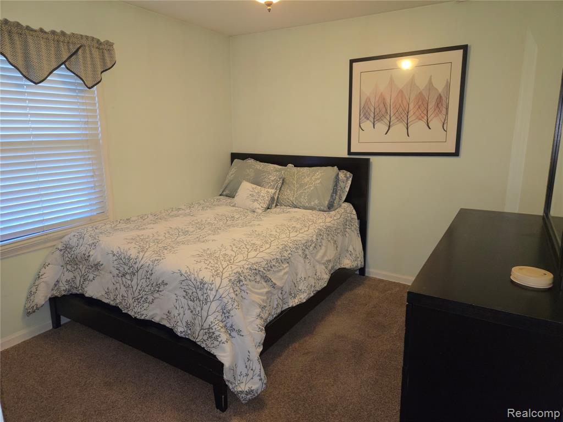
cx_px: 282
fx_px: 374
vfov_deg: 58.9
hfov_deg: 73.9
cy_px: 211
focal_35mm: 23
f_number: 1.8
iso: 100
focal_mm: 5.4
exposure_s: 1/30
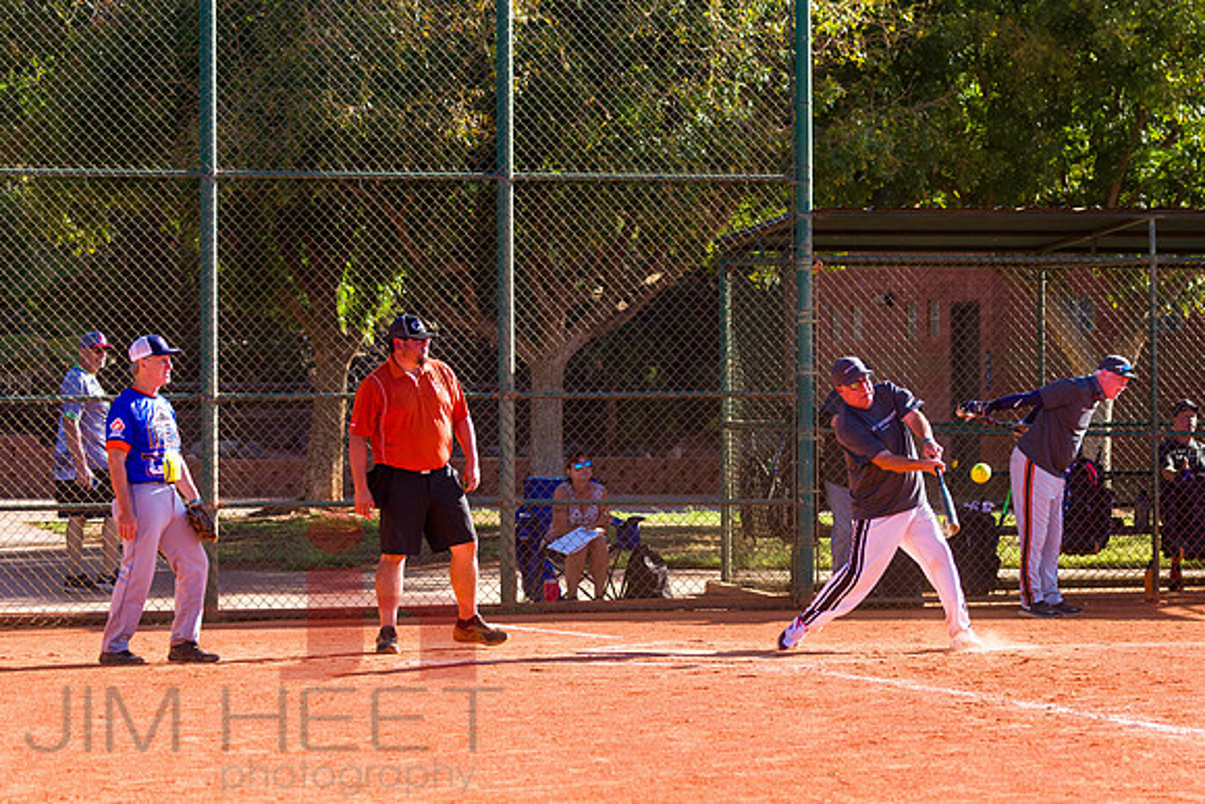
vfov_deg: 8.8
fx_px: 5208
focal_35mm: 156
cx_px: 847
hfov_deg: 13.2
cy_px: 452
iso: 400
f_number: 4.8
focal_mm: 110
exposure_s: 1/2500
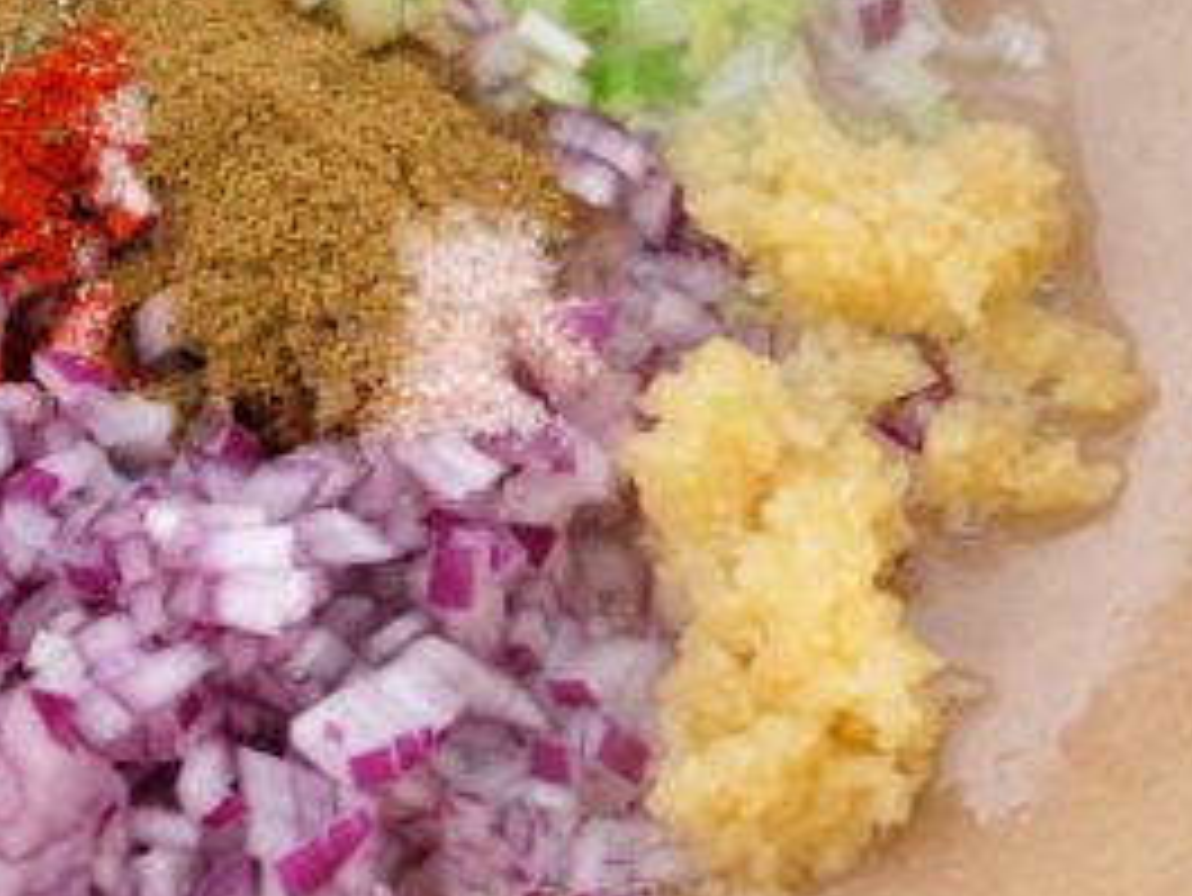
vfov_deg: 12.7
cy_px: 189
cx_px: 171
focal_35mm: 116
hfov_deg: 16.8
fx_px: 3996
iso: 400
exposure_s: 1/60
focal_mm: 24
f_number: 3.5
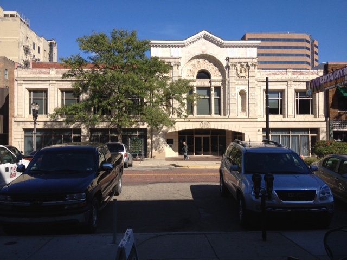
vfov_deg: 40.7
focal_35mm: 35
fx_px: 351
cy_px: 130
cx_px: 174
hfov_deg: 52.6
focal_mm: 4.28
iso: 64
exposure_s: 1/1623
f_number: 2.4
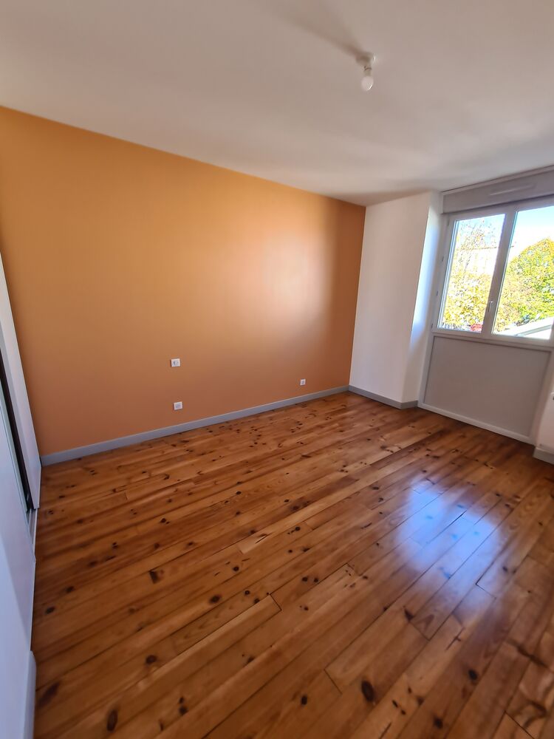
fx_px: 277
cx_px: 277
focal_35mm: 13
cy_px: 370
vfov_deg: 106.2
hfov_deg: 89.9
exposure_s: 1/50
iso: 80
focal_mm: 2.2
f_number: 2.2
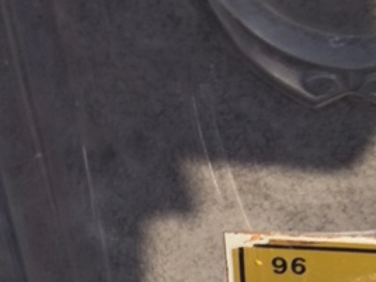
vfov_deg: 9.7
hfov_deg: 12.8
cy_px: 386
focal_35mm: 149
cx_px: 503
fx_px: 1618
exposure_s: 1/832
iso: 50
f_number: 1.7
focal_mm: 4.71
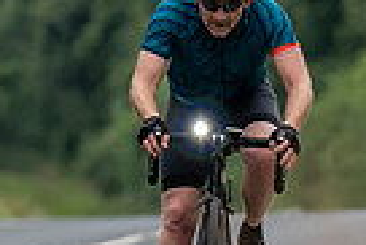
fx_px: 11887
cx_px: 81
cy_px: 16
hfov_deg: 1.8
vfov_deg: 1.2
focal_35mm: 1168
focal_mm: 180
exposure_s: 1/640
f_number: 3.2
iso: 1000
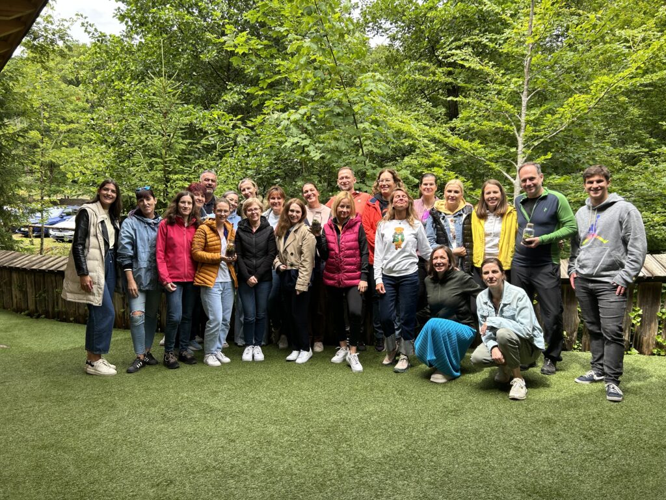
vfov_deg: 53.1
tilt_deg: -5.9
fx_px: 500
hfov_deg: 67.3
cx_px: 333
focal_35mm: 26
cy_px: 250
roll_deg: +0.5
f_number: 1.5
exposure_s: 1/791
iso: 50
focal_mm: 5.7
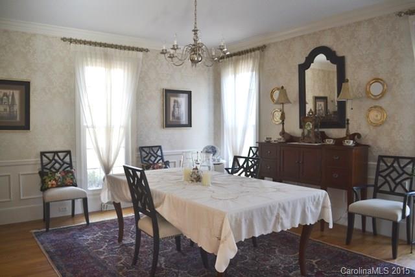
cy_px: 138
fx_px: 311
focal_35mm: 27
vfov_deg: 48.0
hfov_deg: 67.4
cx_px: 208
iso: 400
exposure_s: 1/20
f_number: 3.5
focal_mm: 18
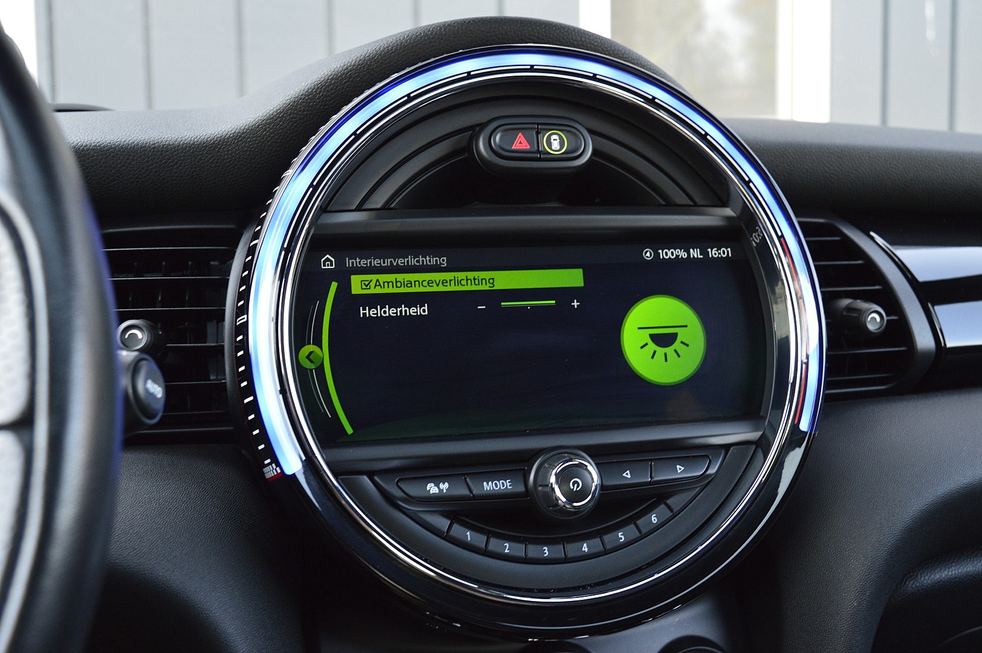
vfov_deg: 36.8
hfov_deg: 53.2
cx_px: 491
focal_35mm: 36
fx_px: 981
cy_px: 326
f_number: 6.3
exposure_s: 1/60
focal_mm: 24
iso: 800
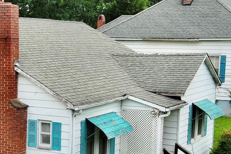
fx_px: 565
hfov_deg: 22.6
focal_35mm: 88
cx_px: 23
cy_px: 124
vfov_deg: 15.4
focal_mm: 10.57
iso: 100
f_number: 2.8
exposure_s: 1/574
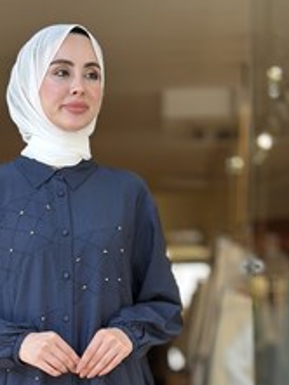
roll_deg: -0.1
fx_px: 1257
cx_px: 75
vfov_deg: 16.8
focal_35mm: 113
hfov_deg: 13.1
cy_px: 437
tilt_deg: -4.2
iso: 80
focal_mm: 6.86
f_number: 1.78
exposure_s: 1/179
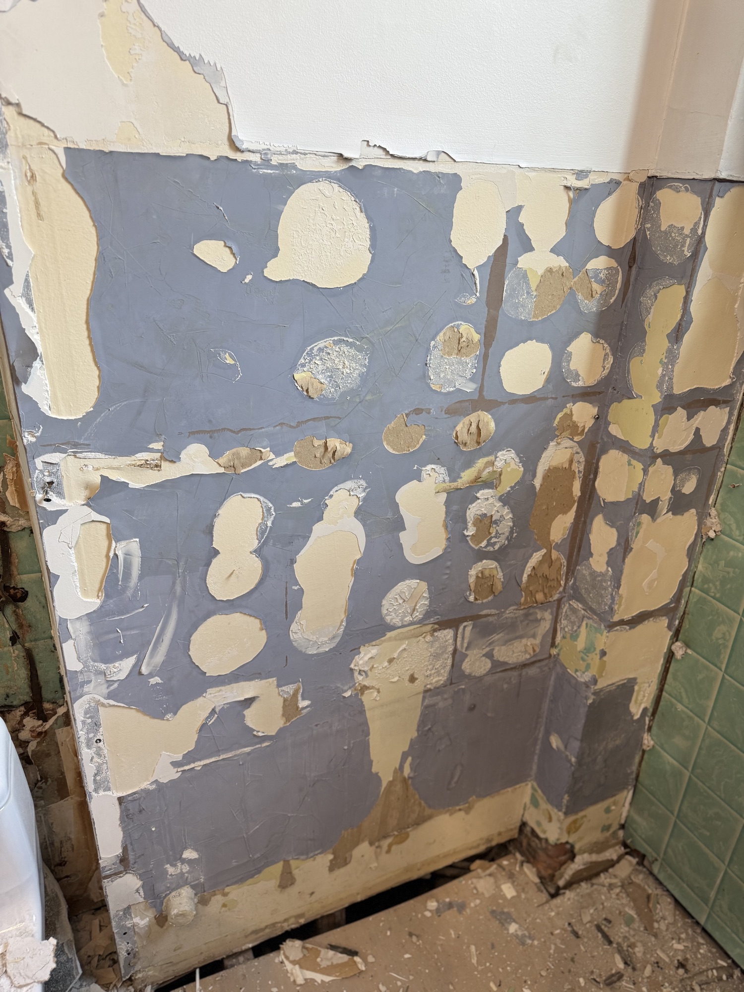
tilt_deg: -24.6
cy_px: 496
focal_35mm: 24
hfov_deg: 56.8
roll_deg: -2.3
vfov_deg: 71.6
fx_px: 688
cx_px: 372
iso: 160
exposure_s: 1/120
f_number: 1.78
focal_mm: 6.76
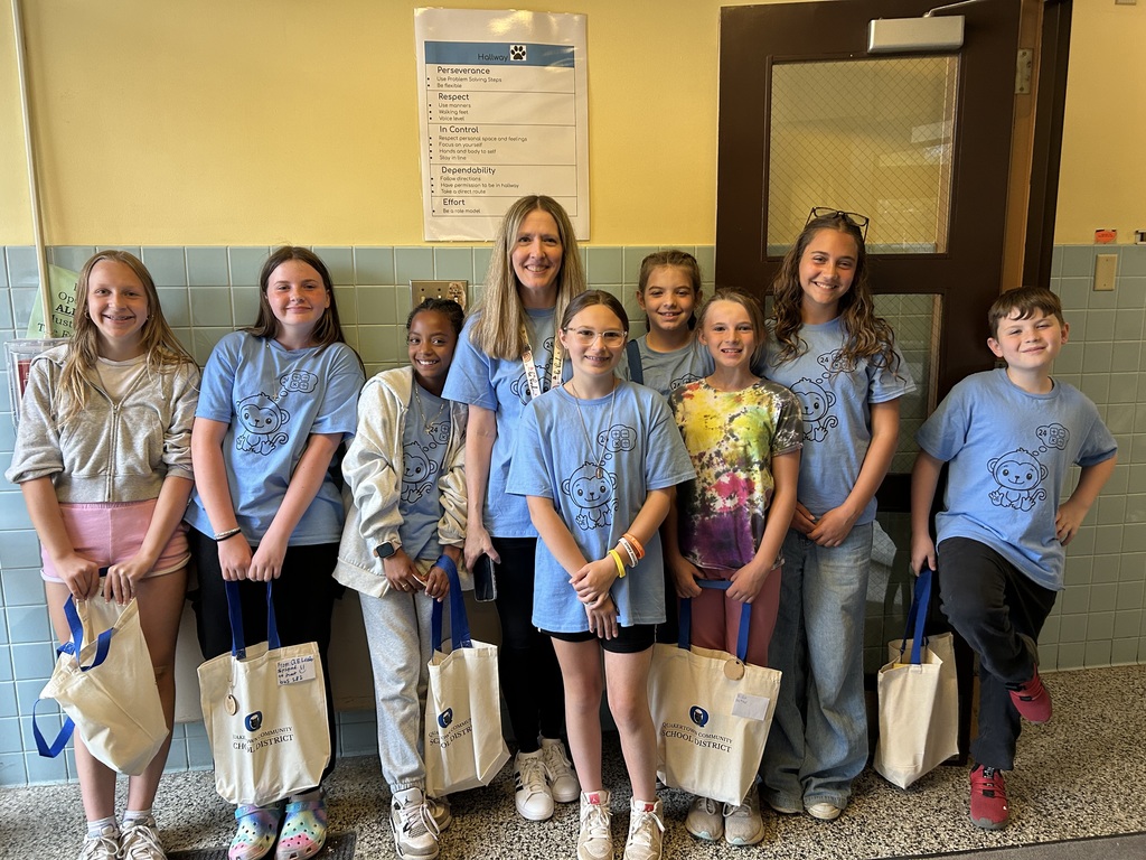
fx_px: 861
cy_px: 430
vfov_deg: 53.1
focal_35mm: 26
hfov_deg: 67.3
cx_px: 573
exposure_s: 1/60
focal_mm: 5.7
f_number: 1.5
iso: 160
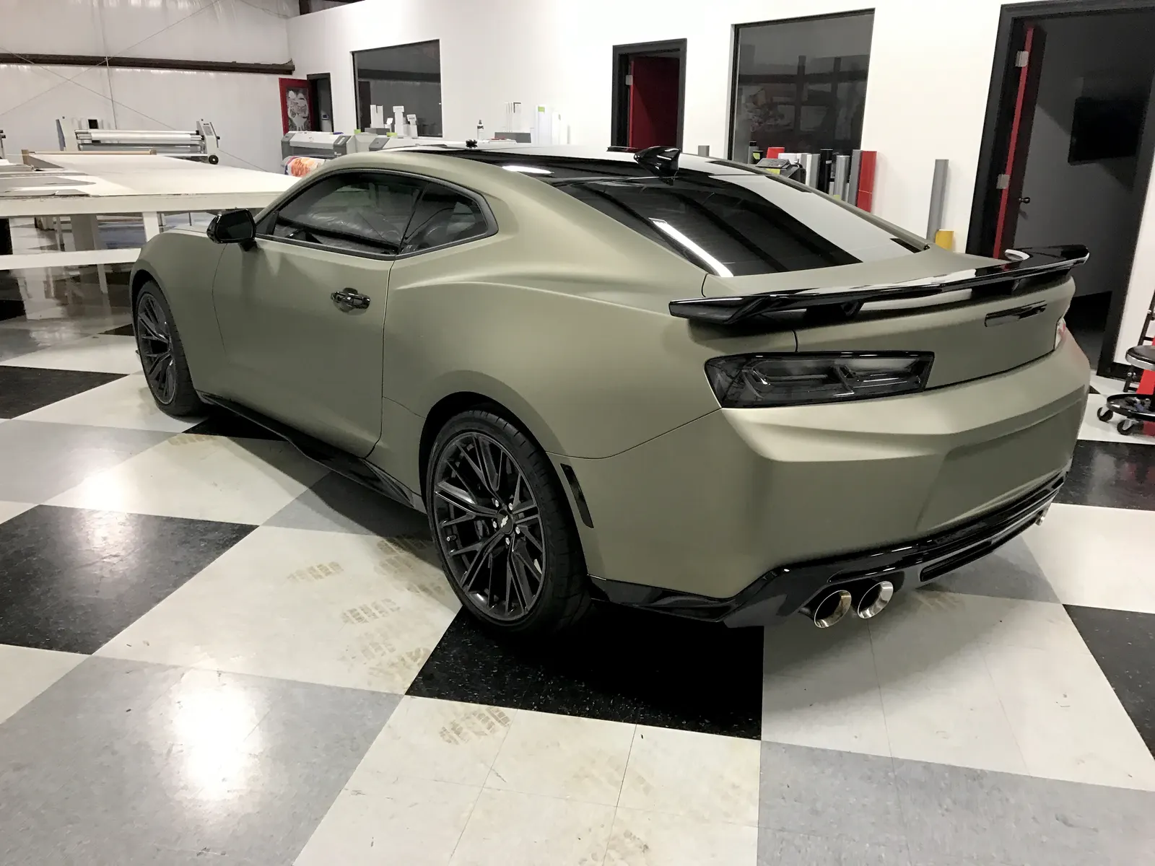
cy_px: 433
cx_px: 578
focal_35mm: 28
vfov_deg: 49.7
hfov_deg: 63.4
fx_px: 934
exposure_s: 1/30
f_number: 1.8
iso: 32
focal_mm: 3.99
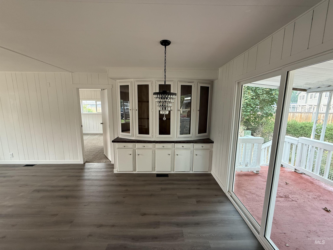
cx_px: 166
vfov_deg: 85.7
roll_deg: -0.6
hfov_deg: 102.1
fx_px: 135
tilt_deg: -7.5
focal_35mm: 14
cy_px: 125
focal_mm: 2.22
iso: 160
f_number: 2.2
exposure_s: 1/99
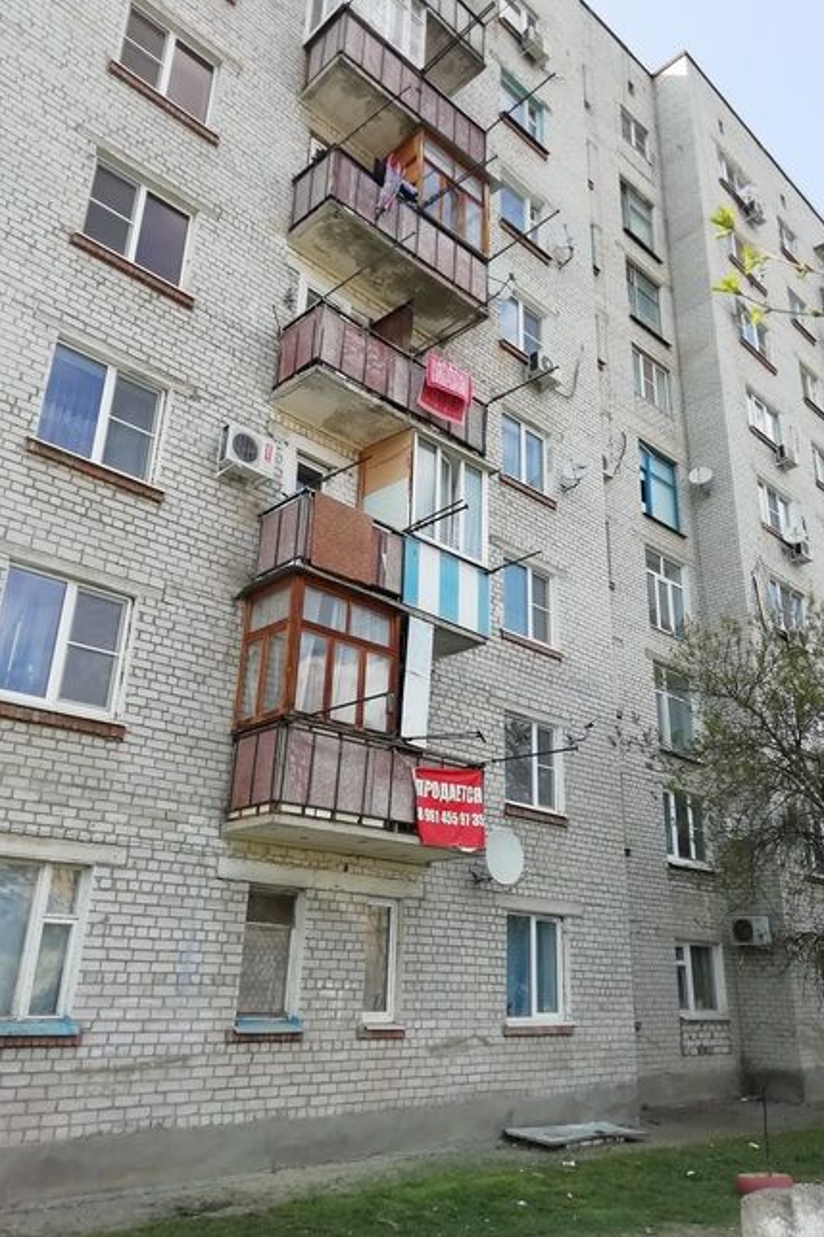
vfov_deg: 65.5
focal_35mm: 28
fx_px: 962
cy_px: 604
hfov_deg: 46.3
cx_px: 463
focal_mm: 3.46
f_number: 2.2
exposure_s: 1/404
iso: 50
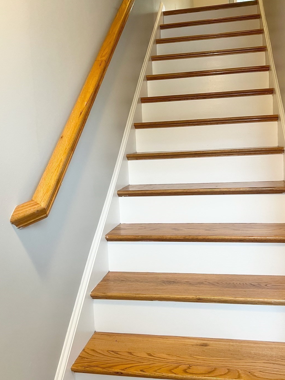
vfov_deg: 61.7
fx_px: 318
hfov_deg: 48.2
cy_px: 188
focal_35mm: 29
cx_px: 157
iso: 100
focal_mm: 5.7
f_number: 1.5
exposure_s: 1/60
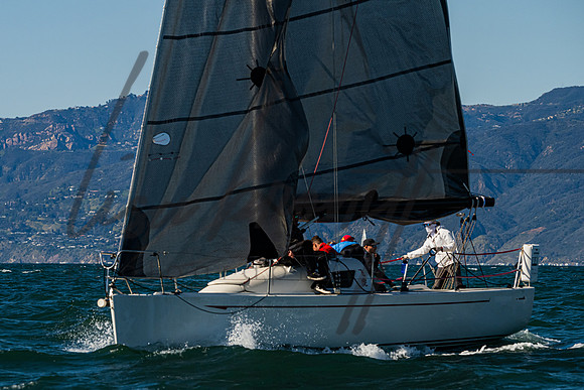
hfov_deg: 7.1
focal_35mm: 288
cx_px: 246
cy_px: 214
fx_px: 4681
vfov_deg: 4.8
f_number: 8
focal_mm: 220
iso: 400
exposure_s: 1/3200
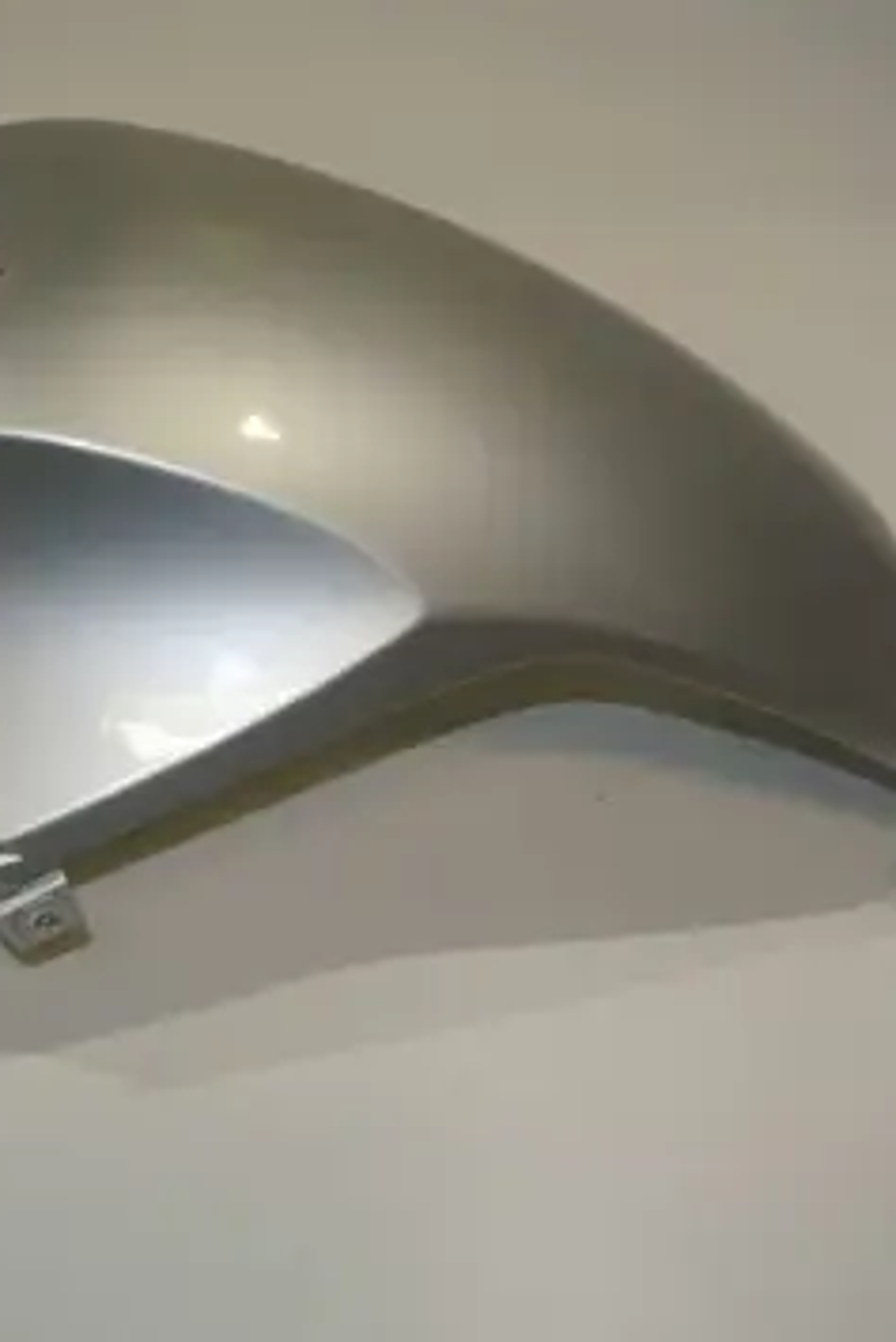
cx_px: 117
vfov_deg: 41.9
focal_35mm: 47
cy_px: 673
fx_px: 1753
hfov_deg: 27.8
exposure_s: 1/60
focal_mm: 11.8
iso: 200
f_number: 4.5
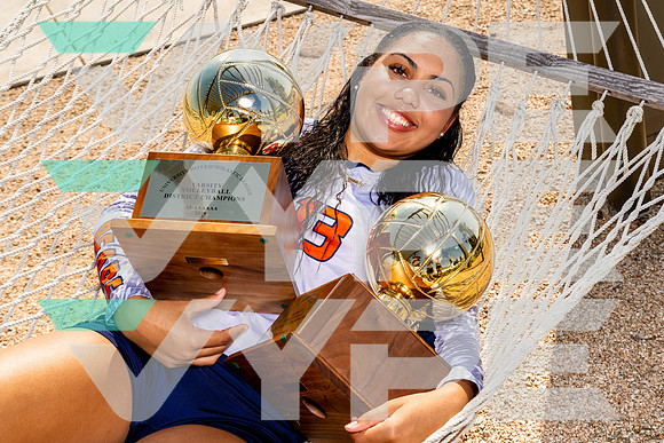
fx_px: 1181
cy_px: 222
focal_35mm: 64
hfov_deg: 31.4
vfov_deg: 21.3
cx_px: 332
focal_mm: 64
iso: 100
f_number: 10
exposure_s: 1/250
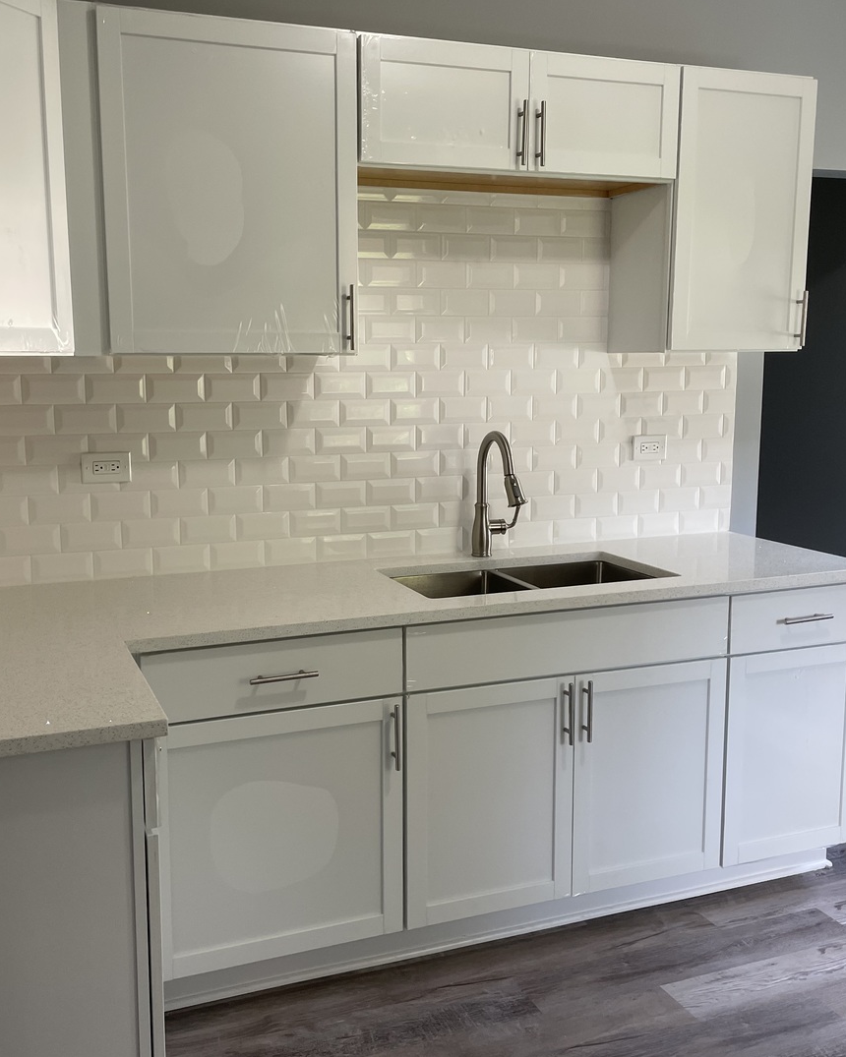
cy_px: 530
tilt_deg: -6.4
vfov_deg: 52.8
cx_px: 371
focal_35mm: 34
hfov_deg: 43.3
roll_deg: +1.7
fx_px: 1064
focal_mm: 4.2
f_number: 1.6
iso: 80
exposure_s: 1/60
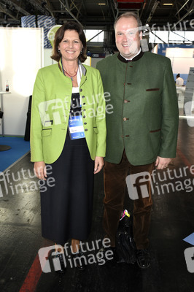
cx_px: 97
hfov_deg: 39.9
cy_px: 146
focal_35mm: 33
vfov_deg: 57.3
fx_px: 267
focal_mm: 22
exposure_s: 1/100
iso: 400
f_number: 4.5
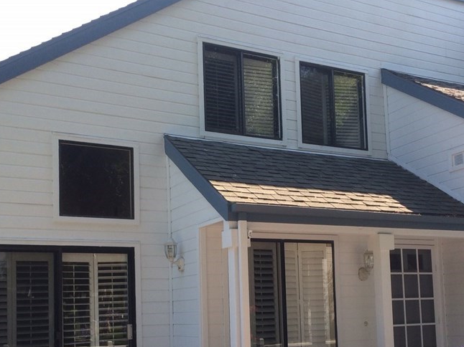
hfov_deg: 41.2
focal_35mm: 46
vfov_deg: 31.0
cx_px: 242
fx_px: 616
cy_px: 259
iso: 32
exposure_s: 1/554
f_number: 2.2
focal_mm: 4.15
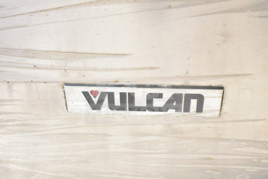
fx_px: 391
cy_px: 90
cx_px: 134
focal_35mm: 52
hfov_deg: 37.8
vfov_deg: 25.8
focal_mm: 35
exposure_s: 1/320
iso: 1600
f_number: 9
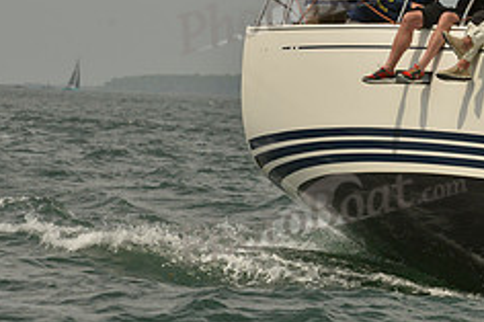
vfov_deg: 2.8
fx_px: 6610
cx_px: 574
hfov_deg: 4.2
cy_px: 79
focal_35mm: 492
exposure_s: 1/1250
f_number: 10
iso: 280
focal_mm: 200
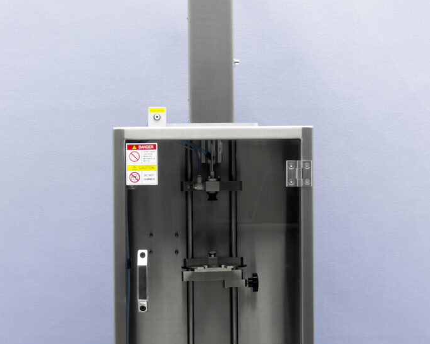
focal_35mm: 106
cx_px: 215
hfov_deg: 18.1
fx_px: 1349
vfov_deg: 14.5
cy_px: 201
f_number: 4.2
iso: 100
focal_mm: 50
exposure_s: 1/50
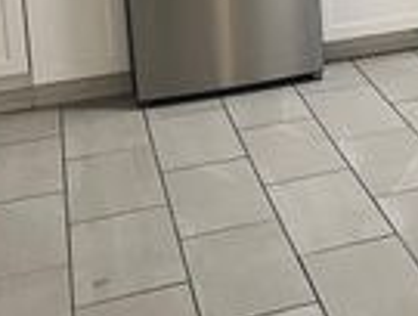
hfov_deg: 18.1
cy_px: -138
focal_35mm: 96
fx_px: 1162
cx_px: 632
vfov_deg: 14.6
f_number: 1.5
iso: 80
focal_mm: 5.7
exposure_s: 1/60
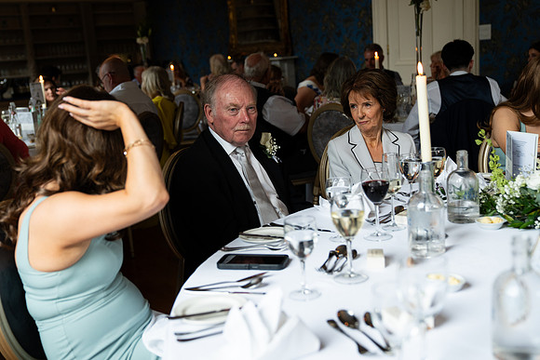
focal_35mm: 41
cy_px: 180
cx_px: 270
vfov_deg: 32.6
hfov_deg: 47.4
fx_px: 615
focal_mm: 41
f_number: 2.8
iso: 640
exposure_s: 1/160
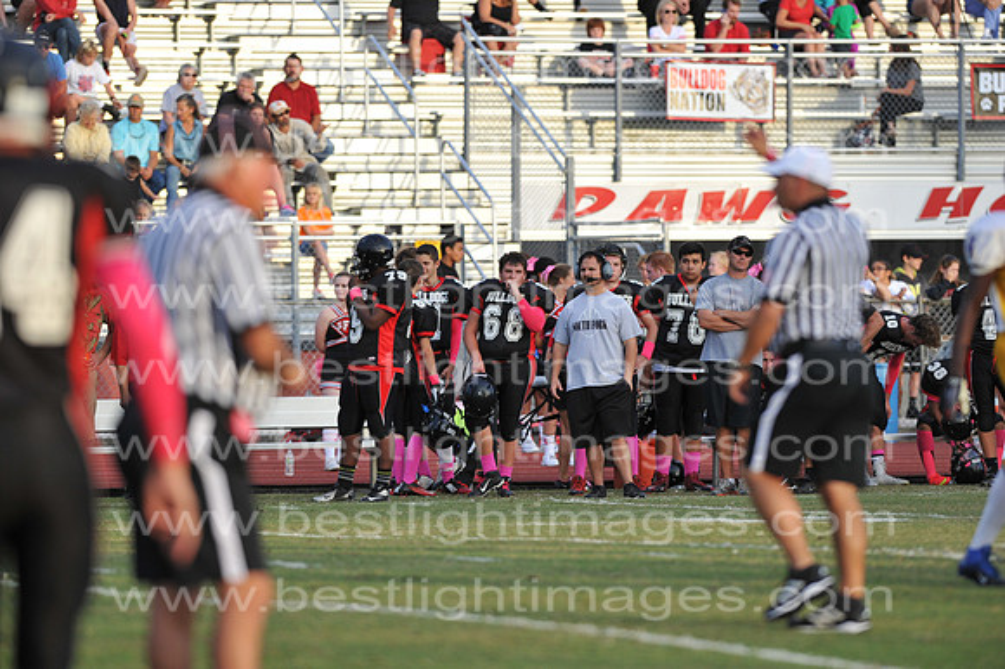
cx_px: 502
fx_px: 8370
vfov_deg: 4.6
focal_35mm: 300
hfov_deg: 6.9
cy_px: 334
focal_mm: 300
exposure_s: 1/2000
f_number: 4
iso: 1000
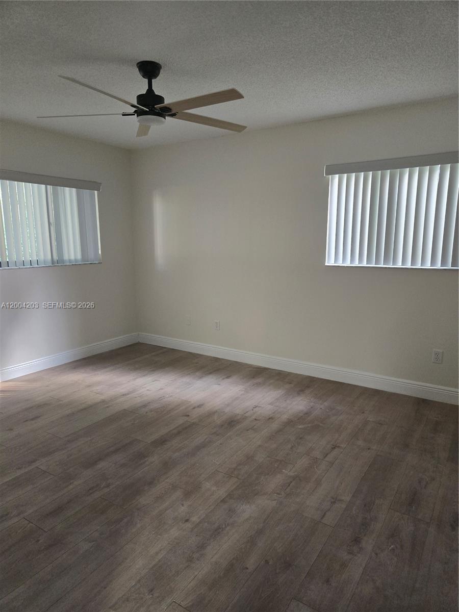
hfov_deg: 58.9
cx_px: 230
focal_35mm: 23
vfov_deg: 73.9
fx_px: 407
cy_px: 306
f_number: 1.8
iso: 400
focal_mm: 5.4
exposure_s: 1/120
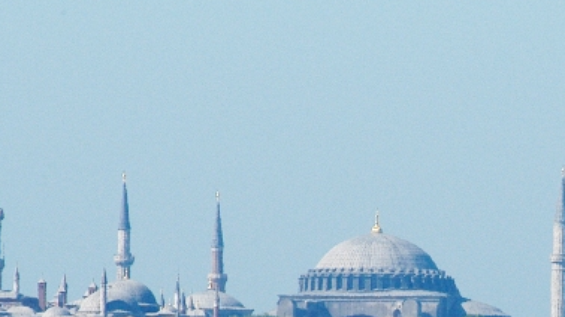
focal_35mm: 894
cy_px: 370
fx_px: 13384
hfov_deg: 2.4
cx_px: 520
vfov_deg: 1.4
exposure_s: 1/250
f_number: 14
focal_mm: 210
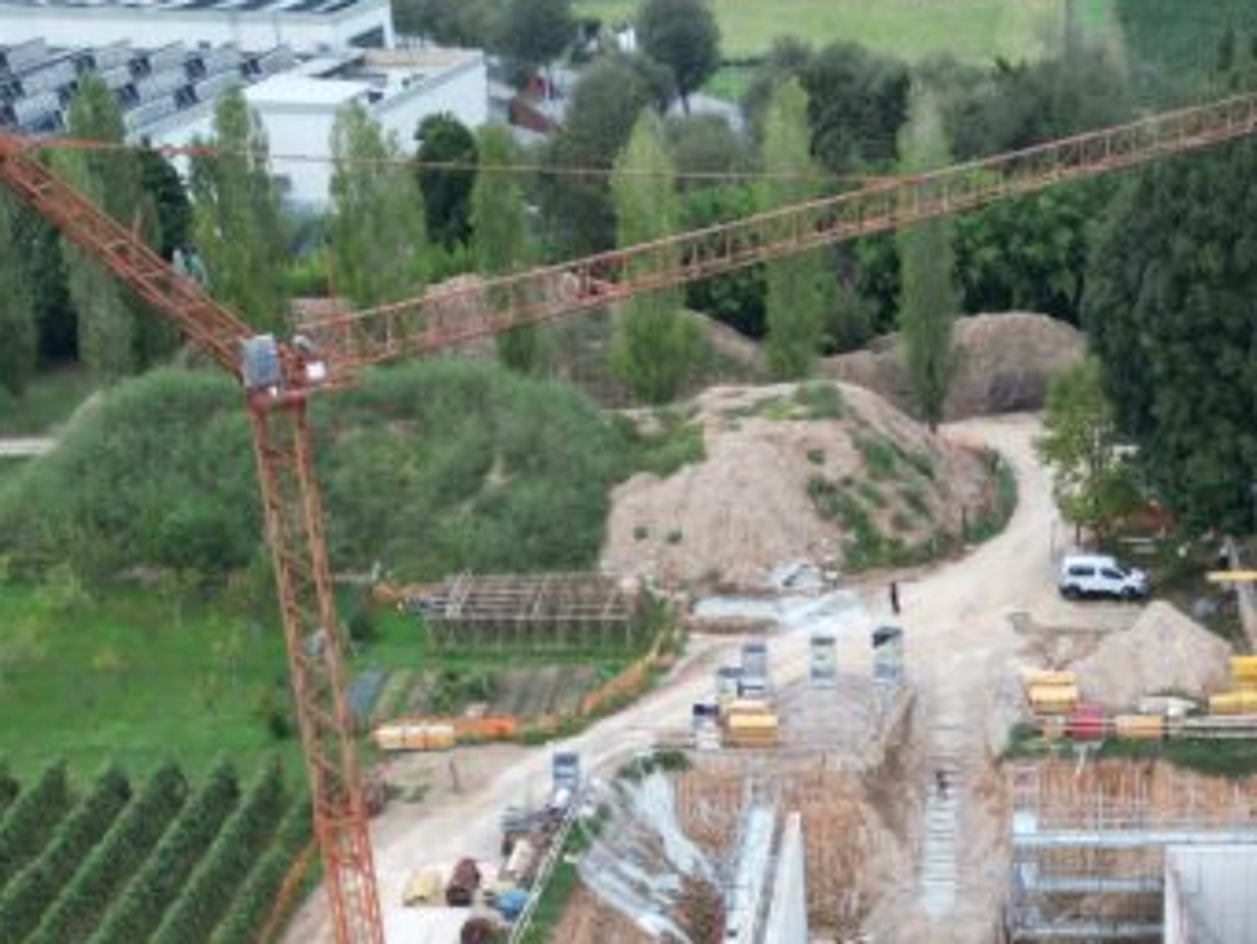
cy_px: 1305
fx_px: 2615
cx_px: 1043
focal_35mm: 72
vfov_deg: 18.7
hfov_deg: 26.4
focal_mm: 6.72
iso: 120
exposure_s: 1/80
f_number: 1.7
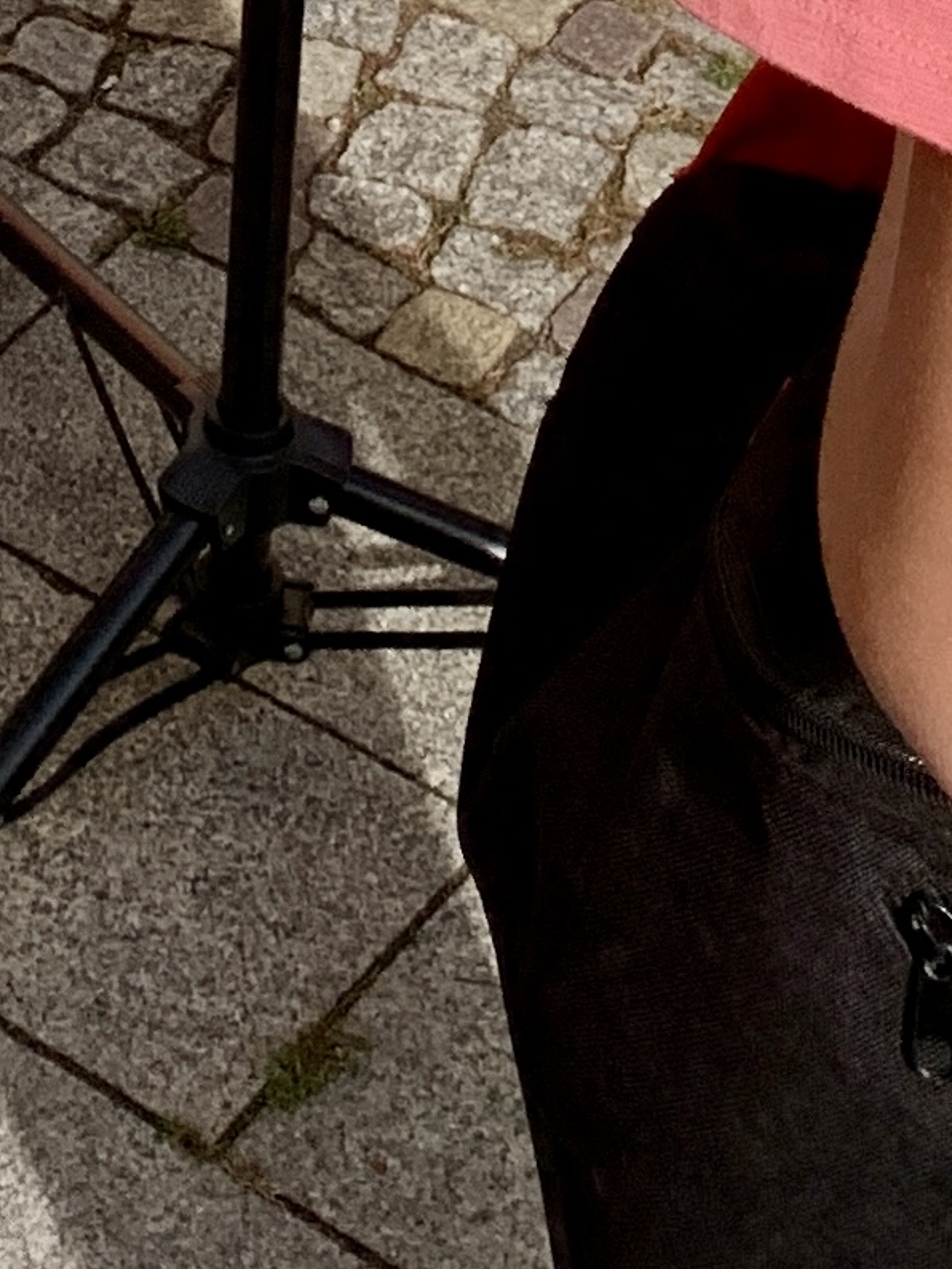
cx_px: 225
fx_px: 4838
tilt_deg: -21.1
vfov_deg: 13.0
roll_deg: -1.7
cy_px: -1279
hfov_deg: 11.2
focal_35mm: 132
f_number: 1.8
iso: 25
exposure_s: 1/1779
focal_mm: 4.25
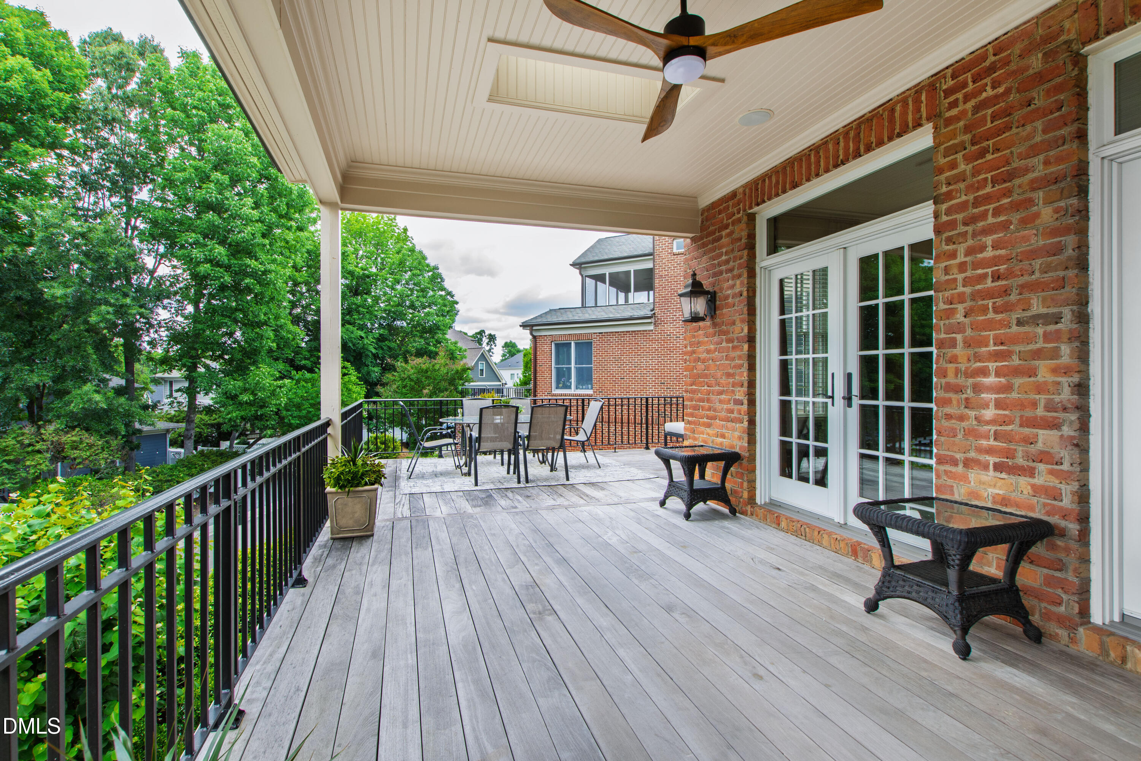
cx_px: 570
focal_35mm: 15
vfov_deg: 77.3
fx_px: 475
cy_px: 380
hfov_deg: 100.4
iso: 100
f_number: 8
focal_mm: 10
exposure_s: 1/30
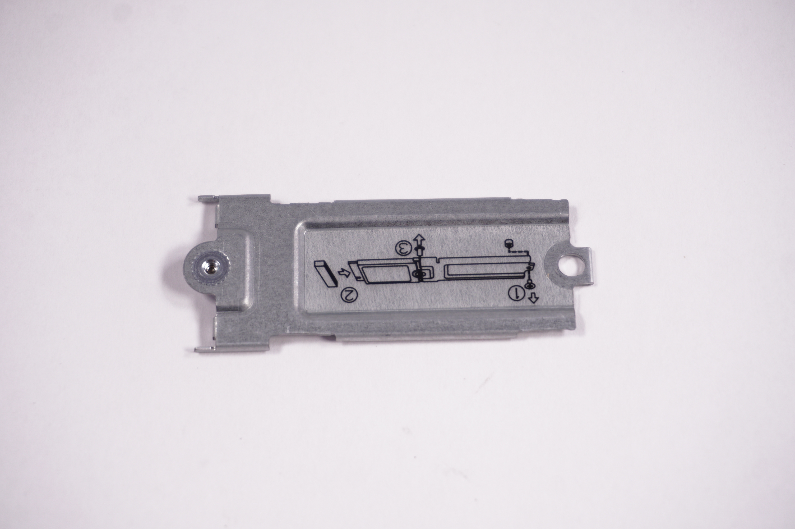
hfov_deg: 28.7
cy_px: 264
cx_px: 398
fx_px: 1555
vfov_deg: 19.3
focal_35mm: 70
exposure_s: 1/250
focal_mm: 47
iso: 320
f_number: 5.6
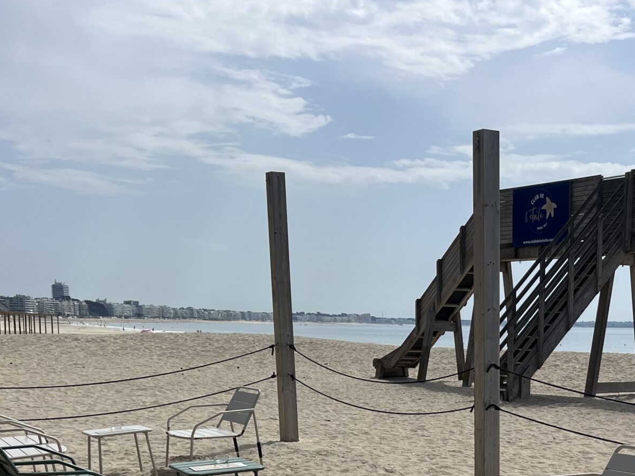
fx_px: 1027
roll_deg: +0.1
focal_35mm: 56
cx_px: 500
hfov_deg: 33.4
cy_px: 481
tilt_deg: -7.7
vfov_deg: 24.8
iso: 50
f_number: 1.5
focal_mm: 5.7
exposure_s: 1/8000
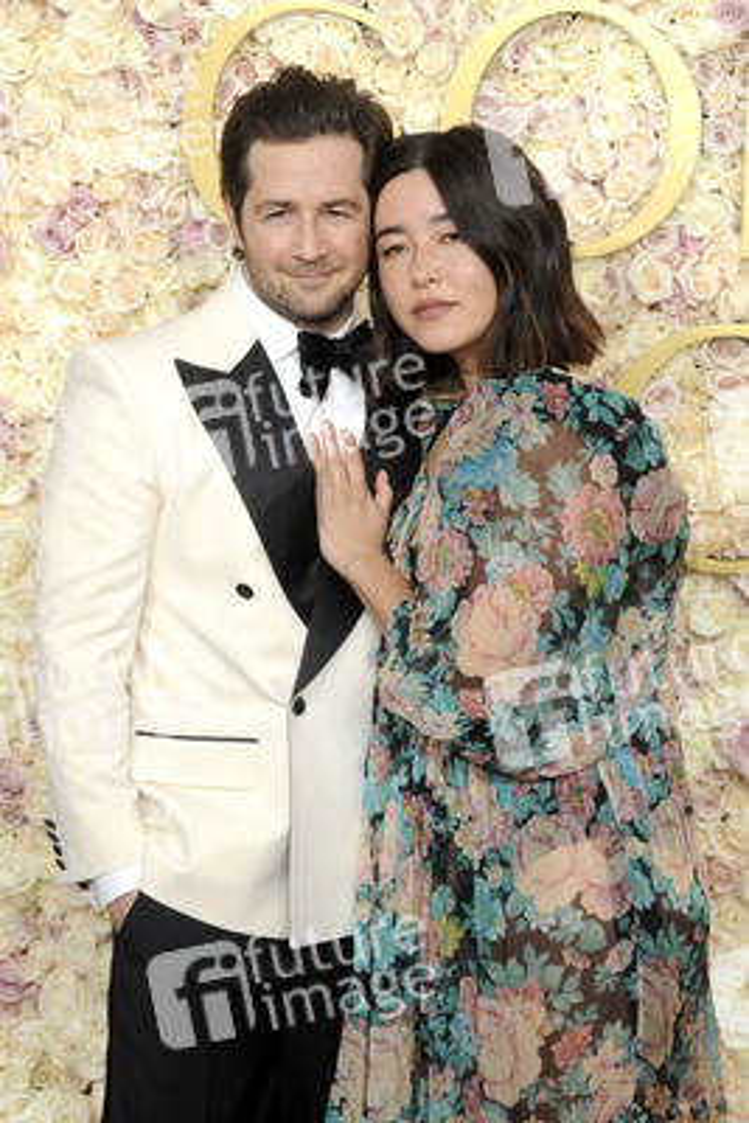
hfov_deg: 13.1
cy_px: 562
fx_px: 3274
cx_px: 374
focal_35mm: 105
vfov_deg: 19.4
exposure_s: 1/250
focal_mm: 105
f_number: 14
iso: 1000
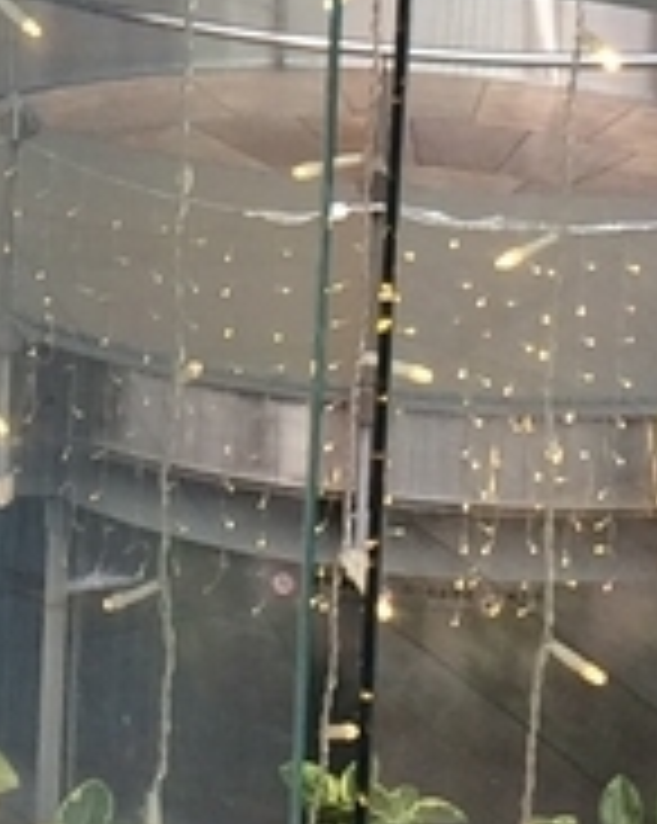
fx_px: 4528
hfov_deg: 8.2
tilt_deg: -9.8
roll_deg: +0.4
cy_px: -603
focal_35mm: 186
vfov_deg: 9.9
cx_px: -72
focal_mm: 4.15
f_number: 2.2
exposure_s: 1/222
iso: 32
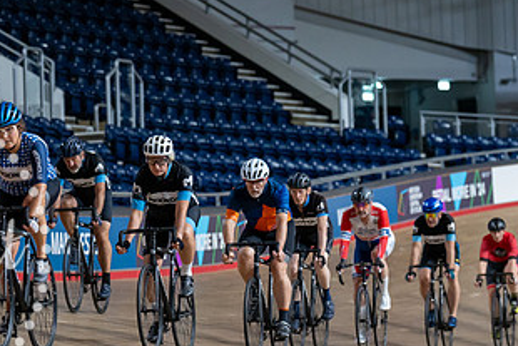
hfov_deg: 8.8
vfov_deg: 5.9
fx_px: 3368
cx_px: 154
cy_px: 166
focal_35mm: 234
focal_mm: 125
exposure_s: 1/800
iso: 3200
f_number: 2.8
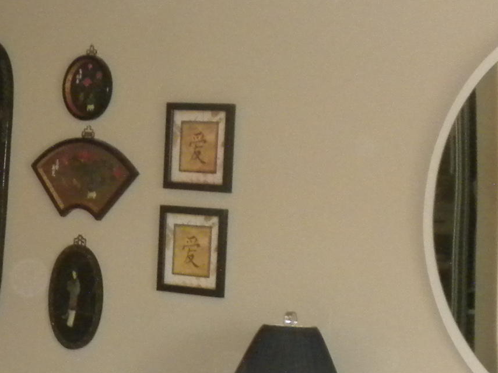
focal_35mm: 130
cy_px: 273
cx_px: 90
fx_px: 1870
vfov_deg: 11.4
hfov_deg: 15.1
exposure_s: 1/30
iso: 400
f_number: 3.5
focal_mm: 6.6
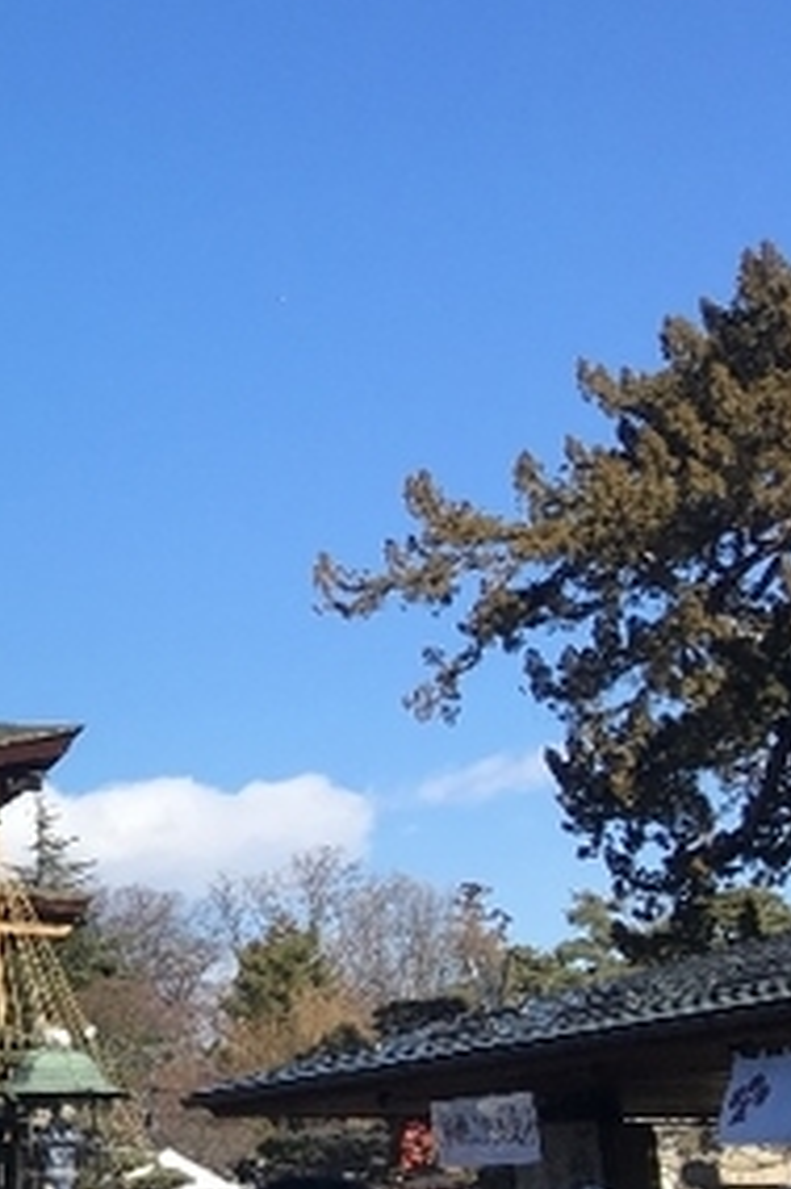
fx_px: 2805
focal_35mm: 85
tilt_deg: +14.1
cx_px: -808
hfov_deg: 13.6
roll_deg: +0.3
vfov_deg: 23.9
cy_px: 553
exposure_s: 1/1304
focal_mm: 4.15
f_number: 2.2
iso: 25
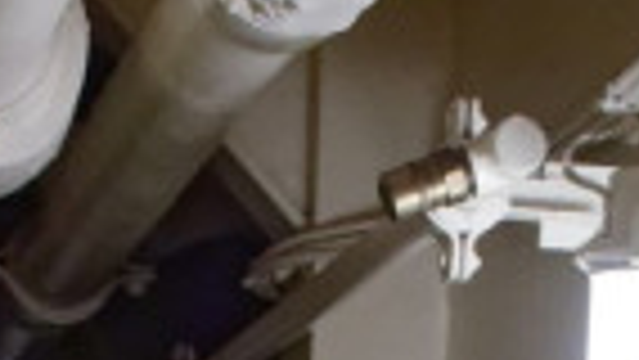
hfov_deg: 13.5
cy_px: 1166
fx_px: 2695
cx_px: 331
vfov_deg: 6.7
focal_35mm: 159
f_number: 6.3
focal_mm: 24
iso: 800
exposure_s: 1/40
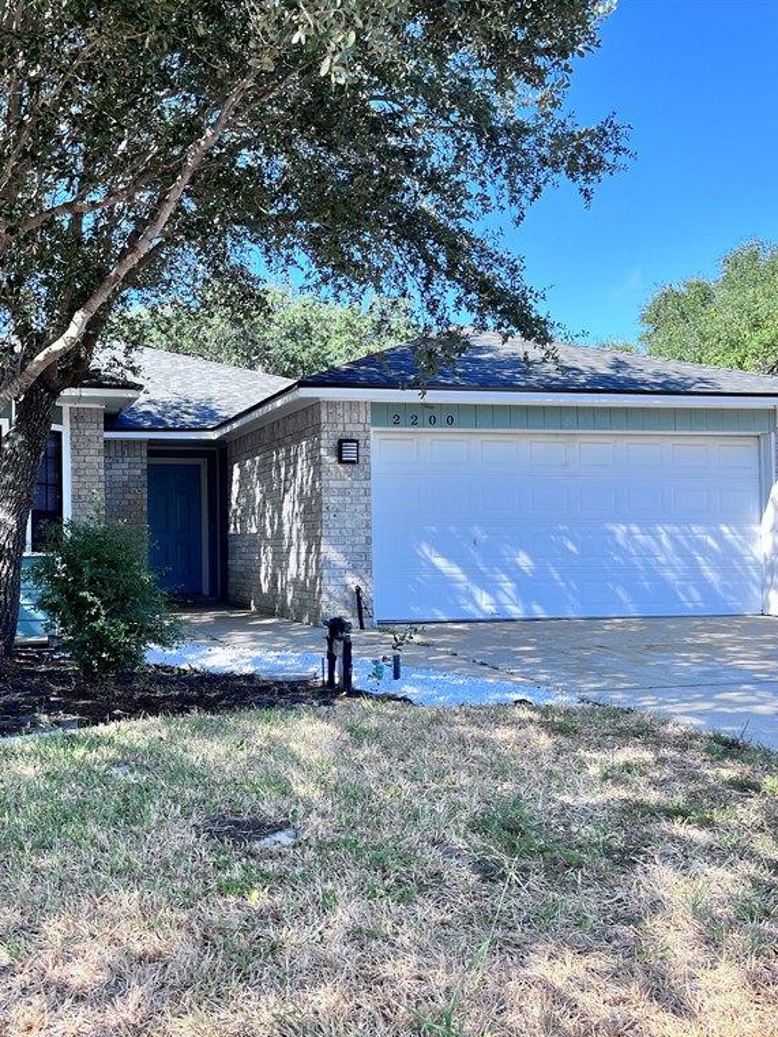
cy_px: 518
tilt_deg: +1.3
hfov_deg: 39.7
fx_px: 1049
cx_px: 200
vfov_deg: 52.6
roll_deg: +1.4
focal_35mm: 35
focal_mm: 5.1
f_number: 1.6
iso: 50
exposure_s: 1/913
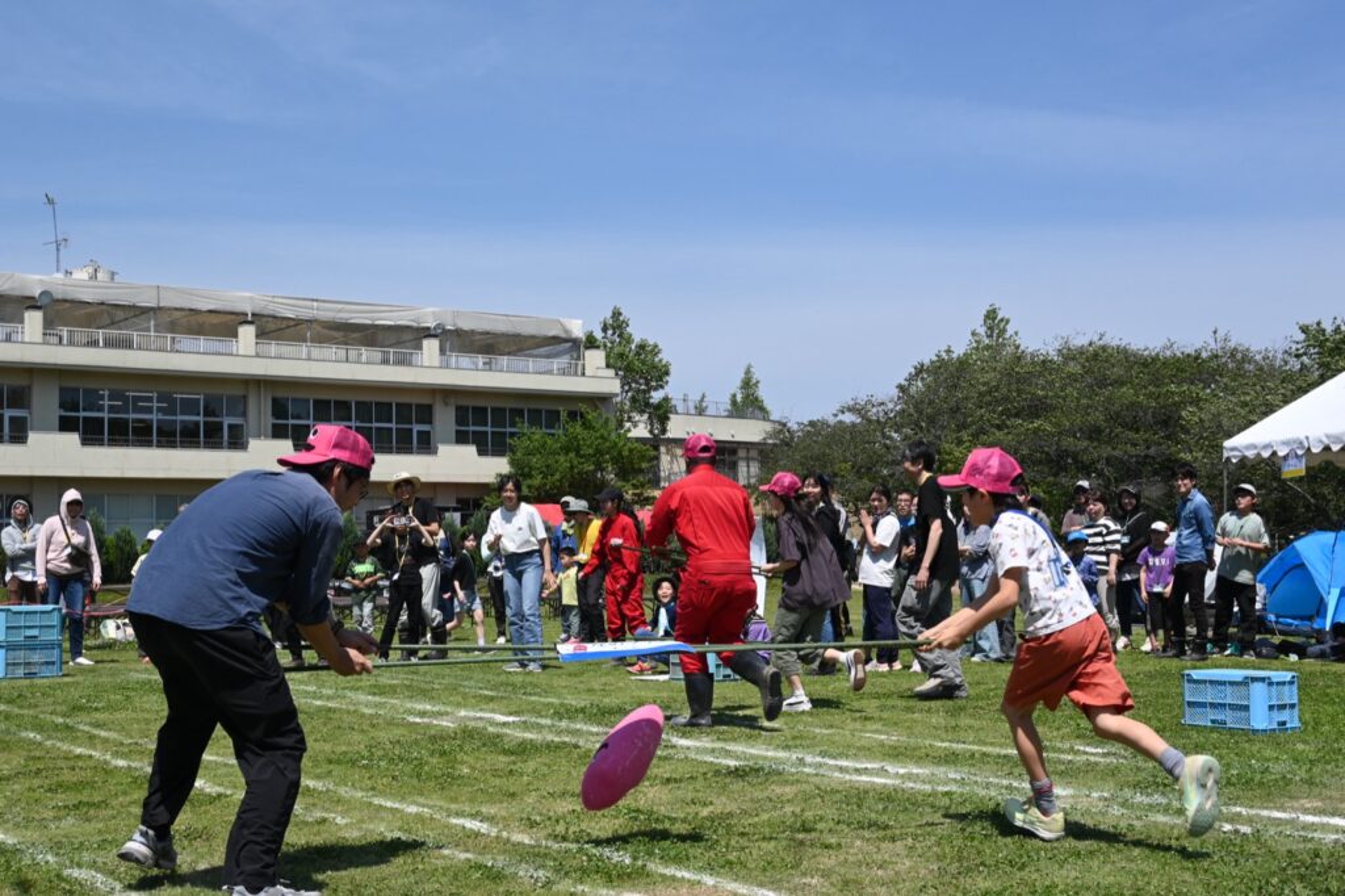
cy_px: 448
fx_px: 1681
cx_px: 672
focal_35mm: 45
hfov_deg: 43.6
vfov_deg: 29.8
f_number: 8
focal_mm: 30
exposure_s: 1/500
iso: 100
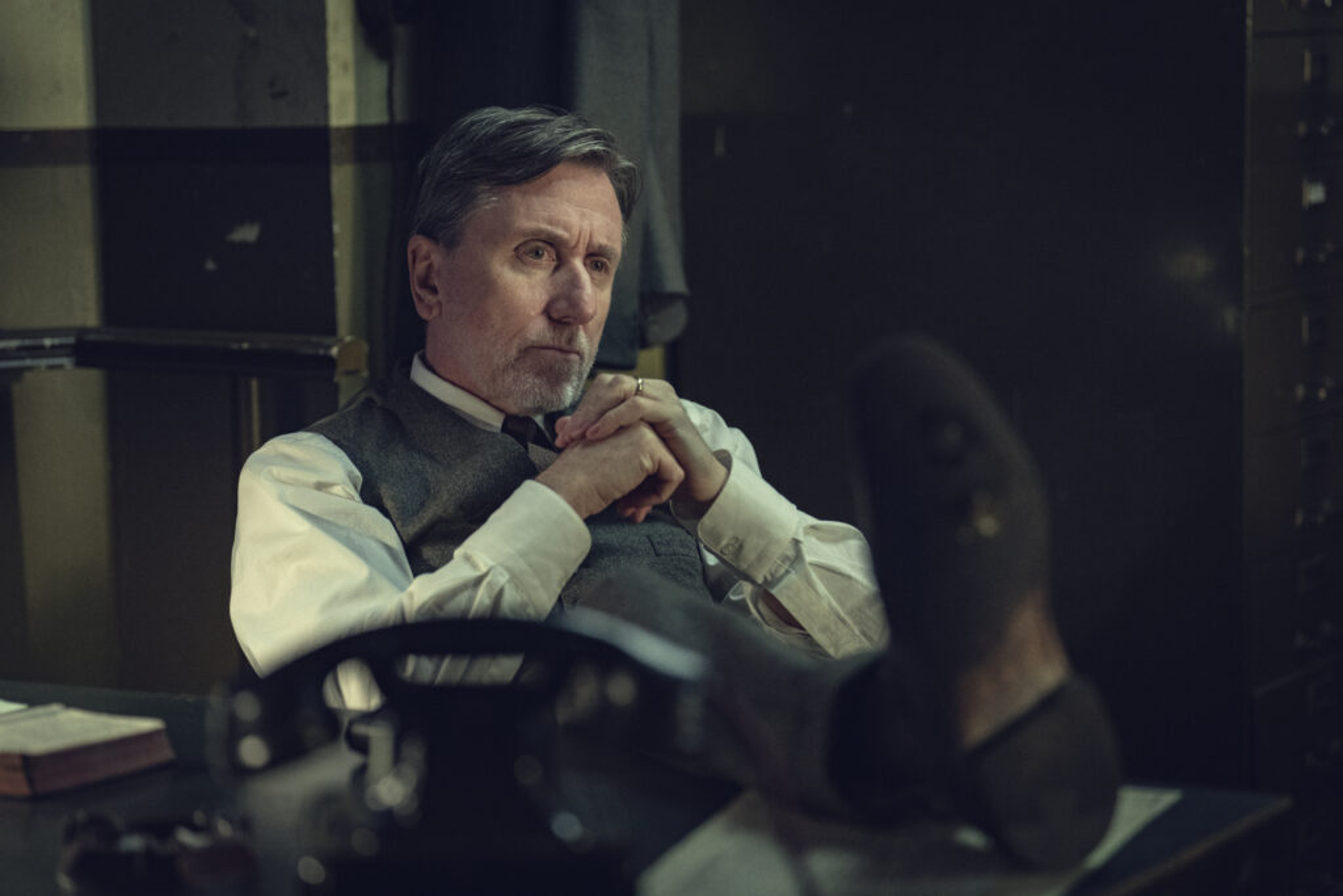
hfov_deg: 21.9
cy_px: 448
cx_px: 672
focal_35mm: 93
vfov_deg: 14.7
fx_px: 3470
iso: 2500
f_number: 2.8
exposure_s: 1/100
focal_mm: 93
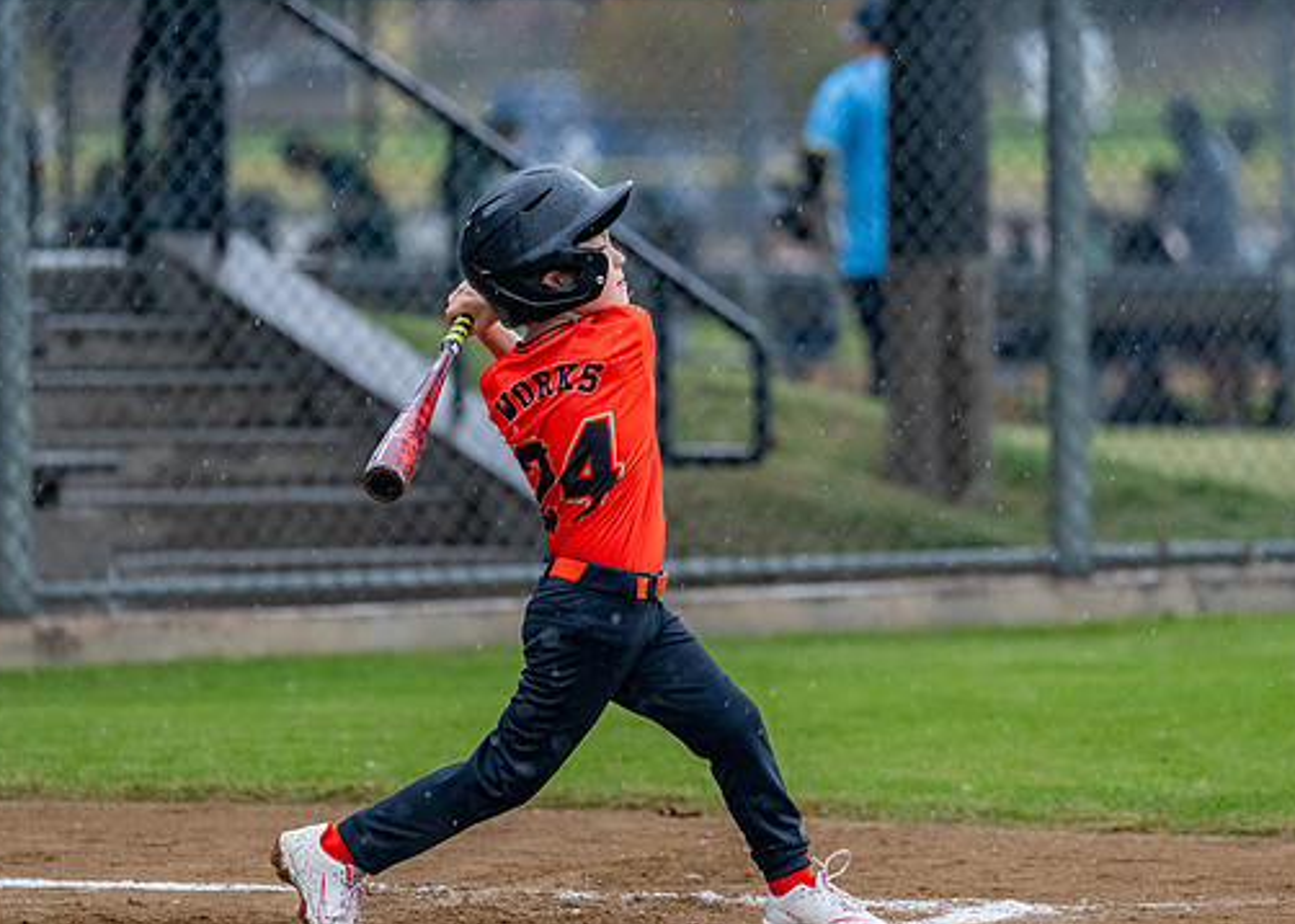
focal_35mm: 310
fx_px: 11395
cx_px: 658
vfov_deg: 4.6
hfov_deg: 6.5
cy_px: 439
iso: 1600
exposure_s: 1/1000
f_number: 2.8
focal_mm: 173
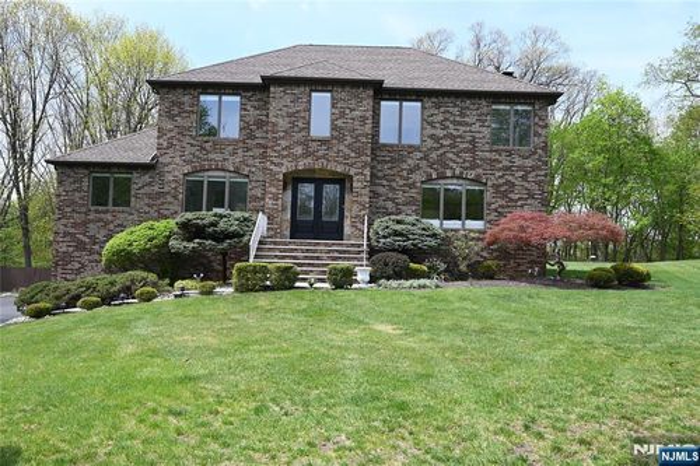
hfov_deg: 61.9
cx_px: 350
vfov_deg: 43.6
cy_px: 233
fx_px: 583
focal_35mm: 30
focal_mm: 30
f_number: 8
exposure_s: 1/125
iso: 100
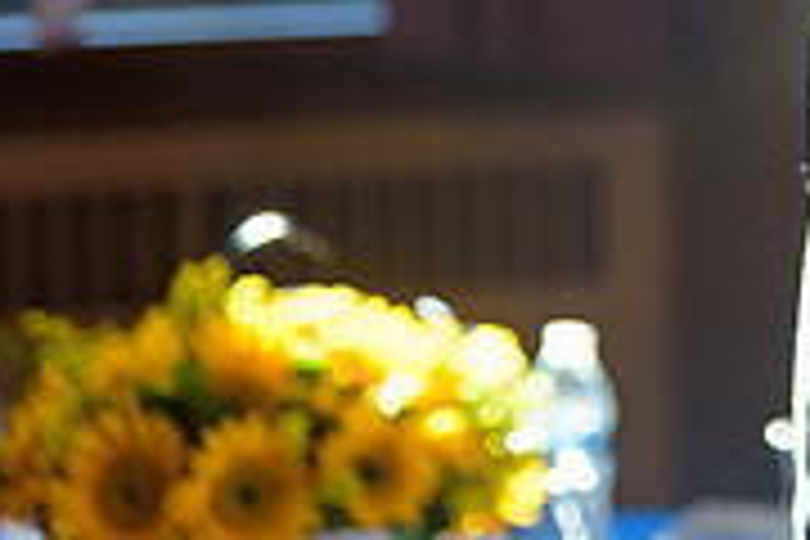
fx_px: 6884
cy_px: -245
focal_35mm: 306
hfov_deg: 6.7
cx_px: 1134
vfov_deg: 4.5
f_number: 4
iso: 250
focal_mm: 95
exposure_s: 1/80
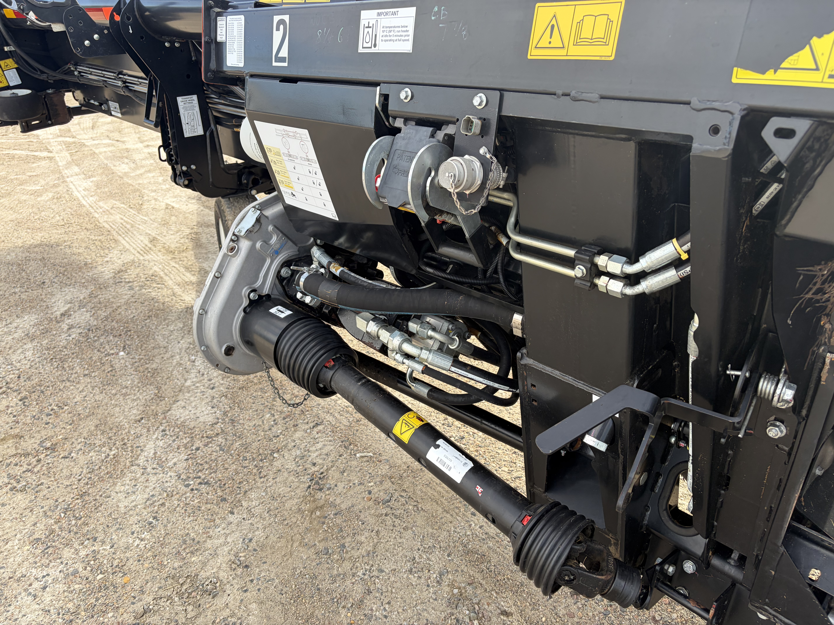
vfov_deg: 53.1
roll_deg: +2.3
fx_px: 626
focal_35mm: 26
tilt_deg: -22.7
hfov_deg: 67.3
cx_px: 417
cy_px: 312
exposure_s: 1/673
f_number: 1.6
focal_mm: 5.96
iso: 50
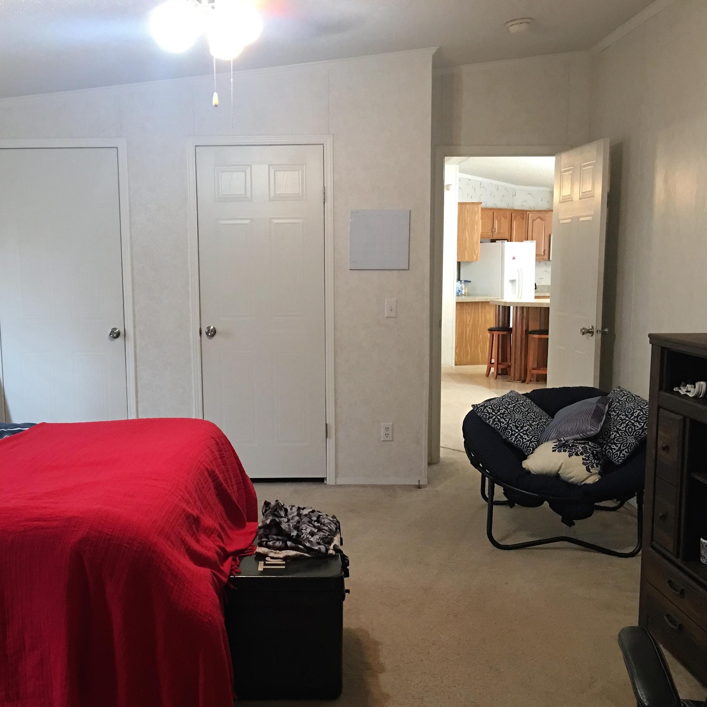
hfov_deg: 47.2
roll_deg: +0.4
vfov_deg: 47.2
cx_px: 342
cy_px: 354
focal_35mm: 35
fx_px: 809
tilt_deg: -7.6
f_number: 2.2
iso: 80
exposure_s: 1/10
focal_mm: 4.15
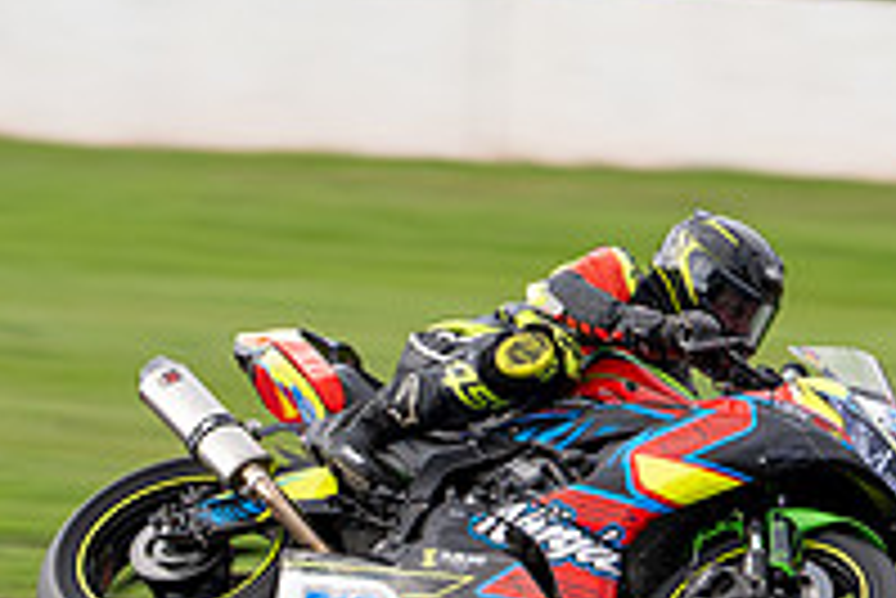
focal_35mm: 850
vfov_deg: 1.6
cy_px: 76
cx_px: 918
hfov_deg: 2.4
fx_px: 21170
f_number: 4.5
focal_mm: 288
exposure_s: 1/400
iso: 200
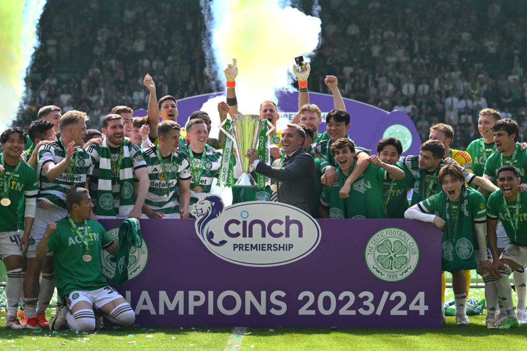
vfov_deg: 9.0
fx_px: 2239
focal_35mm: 153
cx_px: 264
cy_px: 176
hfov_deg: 13.4
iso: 320
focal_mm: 102
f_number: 4
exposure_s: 1/1905
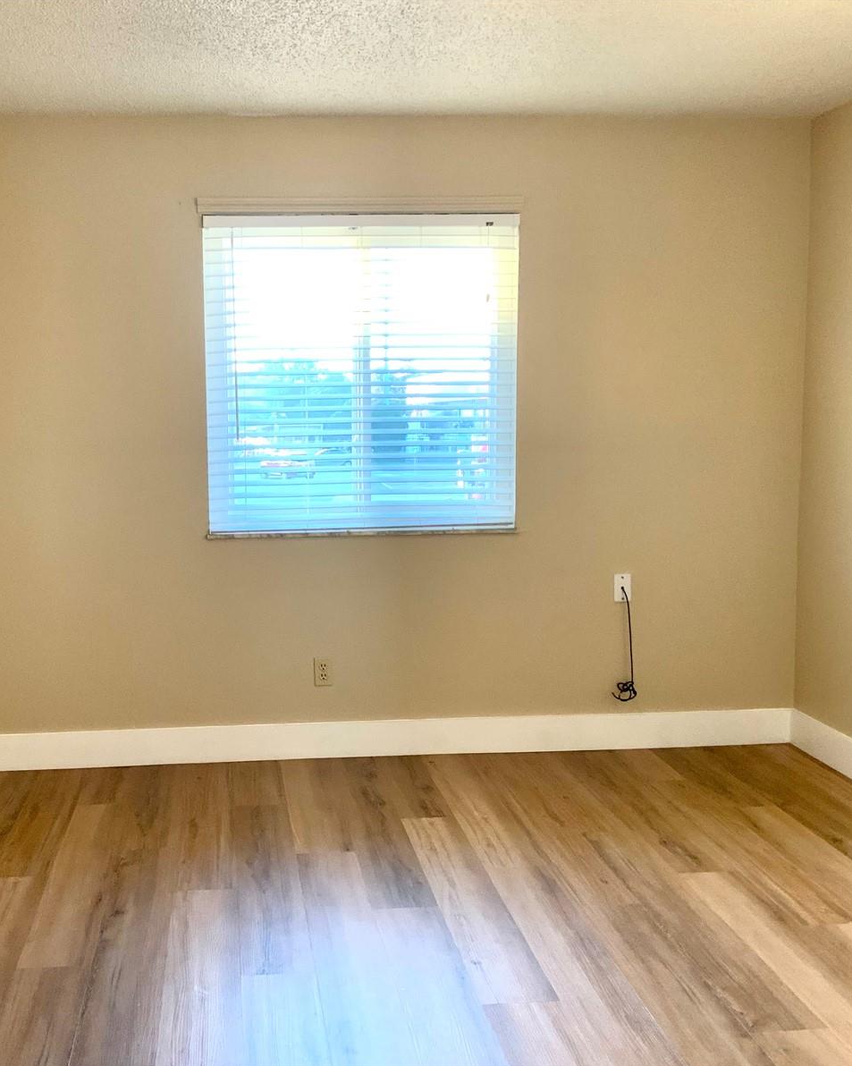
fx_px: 1198
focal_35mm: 38
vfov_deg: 47.9
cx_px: 314
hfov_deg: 38.9
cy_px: 534
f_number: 1.8
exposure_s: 1/60
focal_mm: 3
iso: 100
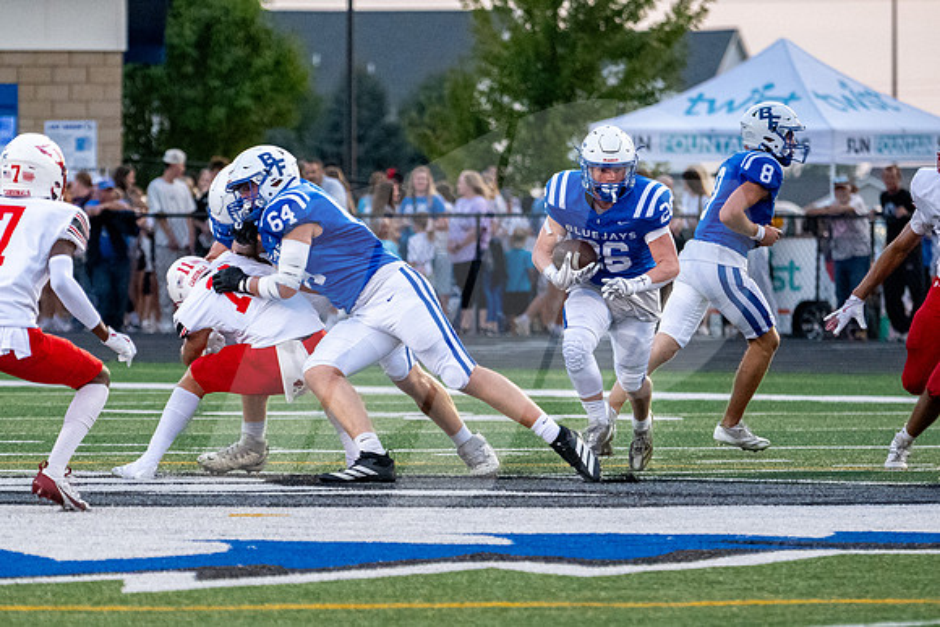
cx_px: 331
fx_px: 10890
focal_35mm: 417
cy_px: 364
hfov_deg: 4.9
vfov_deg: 3.3
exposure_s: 1/1250
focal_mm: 240
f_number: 5.3
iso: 6400
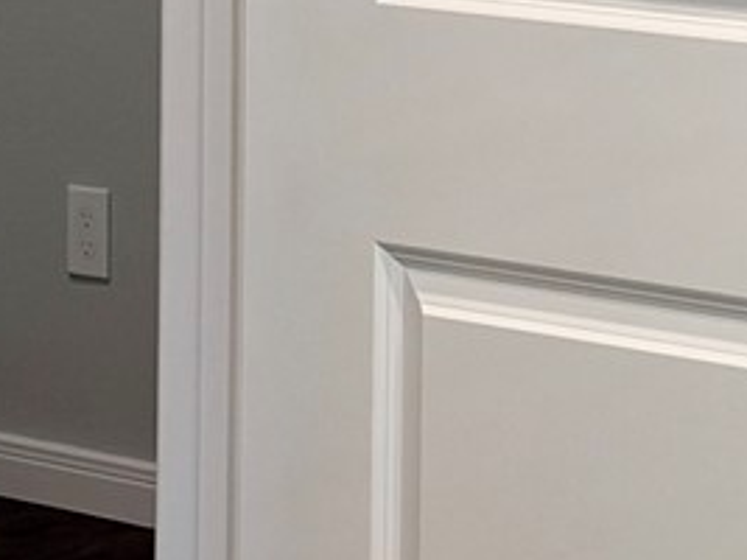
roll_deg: -1.0
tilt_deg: -3.3
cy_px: -126
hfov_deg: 10.6
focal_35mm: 184
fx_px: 3969
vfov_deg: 8.0
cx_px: 767
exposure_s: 1/120
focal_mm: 6.93
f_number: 1.8
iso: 125
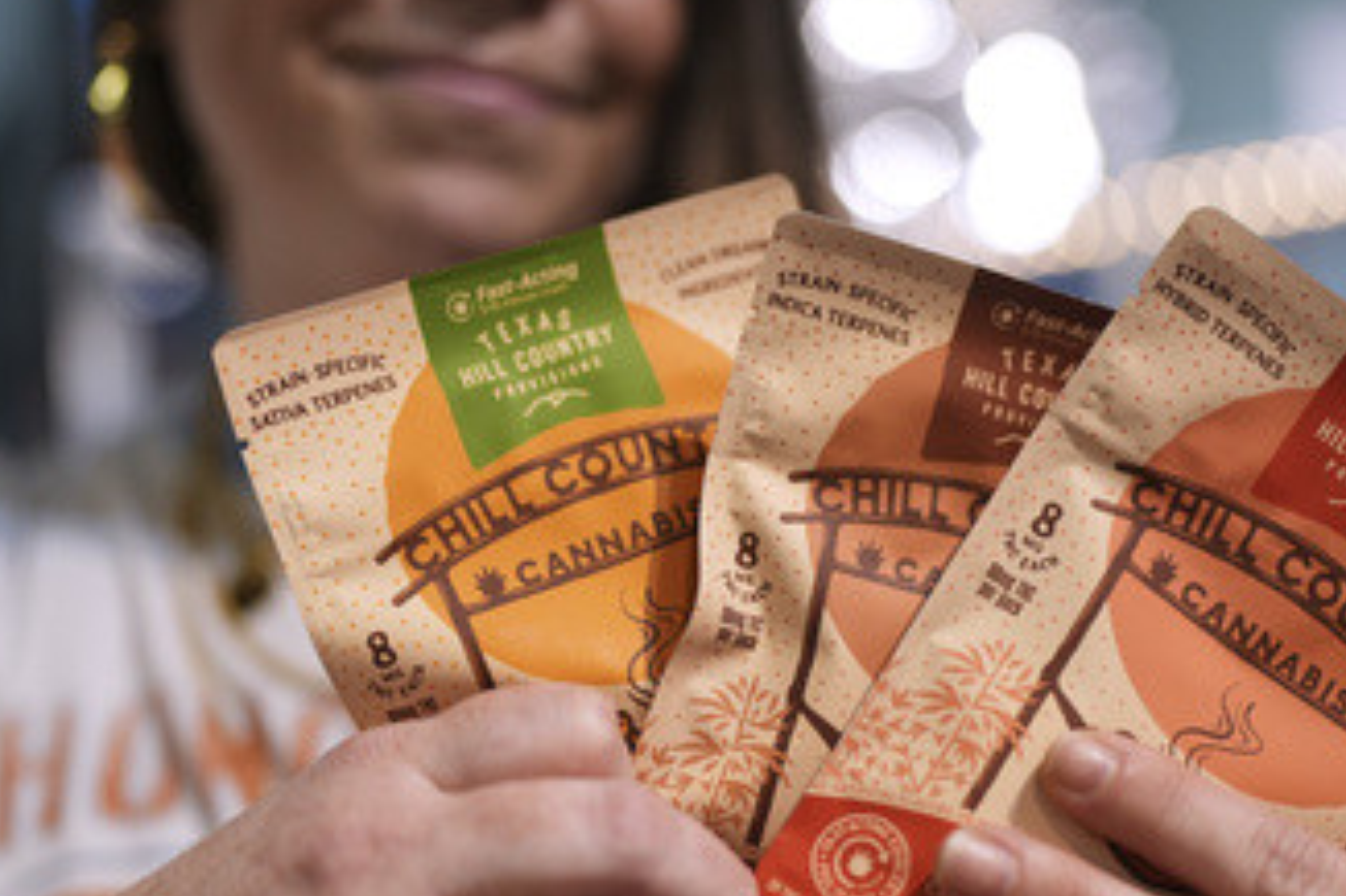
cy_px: 510
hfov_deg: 36.2
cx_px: 797
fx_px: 2055
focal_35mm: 55
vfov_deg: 24.6
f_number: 1.4
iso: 500
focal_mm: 35
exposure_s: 1/500
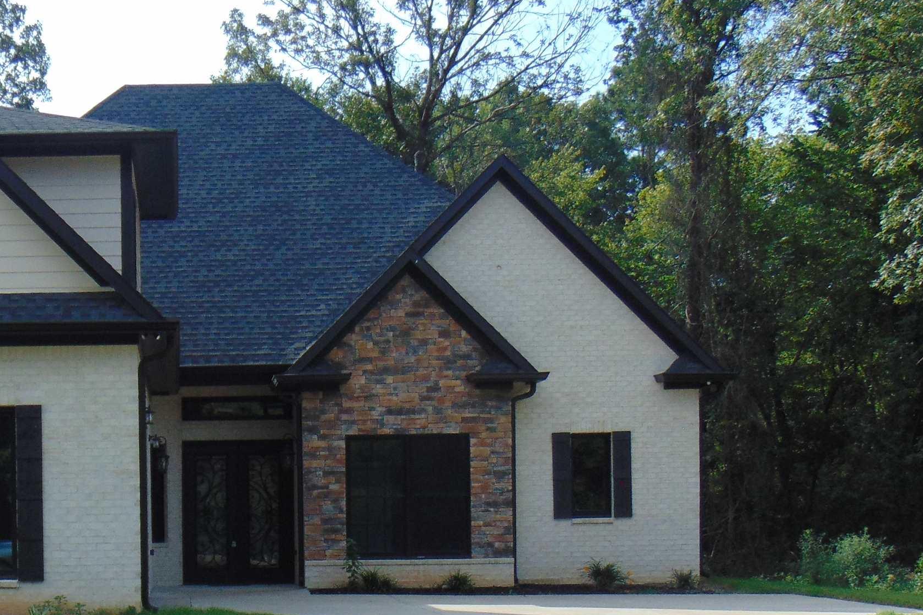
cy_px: 552
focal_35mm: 63
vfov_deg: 21.1
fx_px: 1615
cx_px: 149
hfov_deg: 30.9
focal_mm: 5.8
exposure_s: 1/640
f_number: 3.2
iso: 80
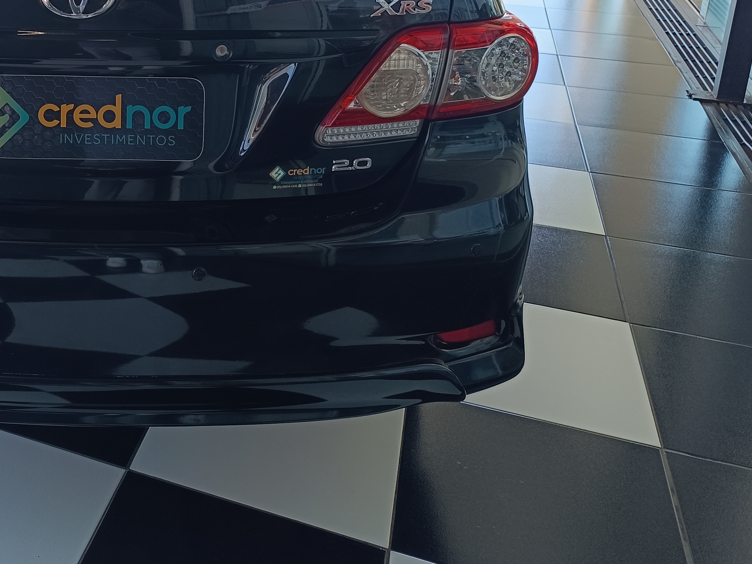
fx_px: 630
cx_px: 78
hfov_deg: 54.0
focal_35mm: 29
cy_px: 70
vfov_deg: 44.5
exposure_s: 1/120
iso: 101
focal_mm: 6.14
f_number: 1.65
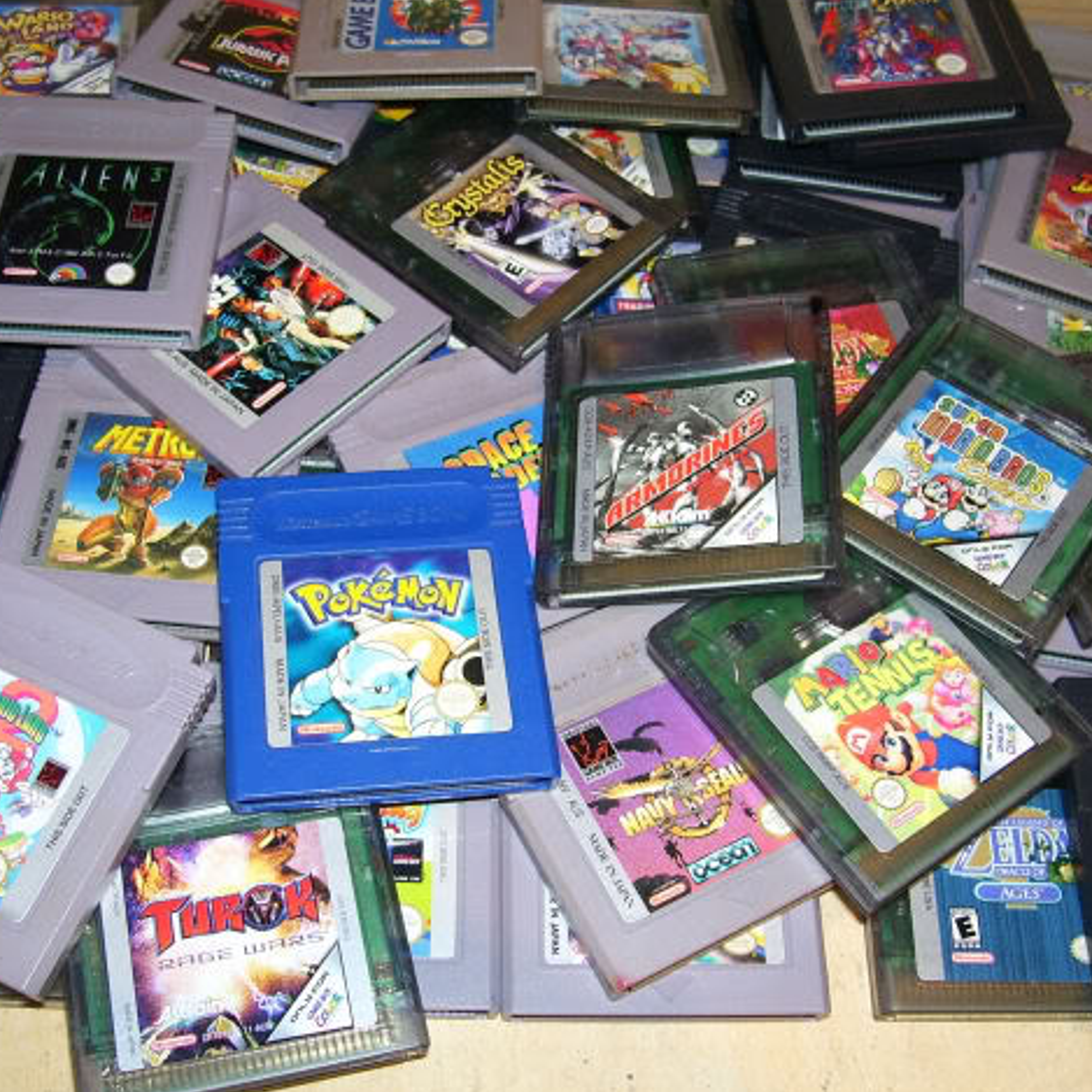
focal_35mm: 41
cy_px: 547
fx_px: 1463
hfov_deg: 40.9
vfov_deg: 40.9
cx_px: 505
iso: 80
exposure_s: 1/60
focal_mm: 5.6
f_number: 2.7
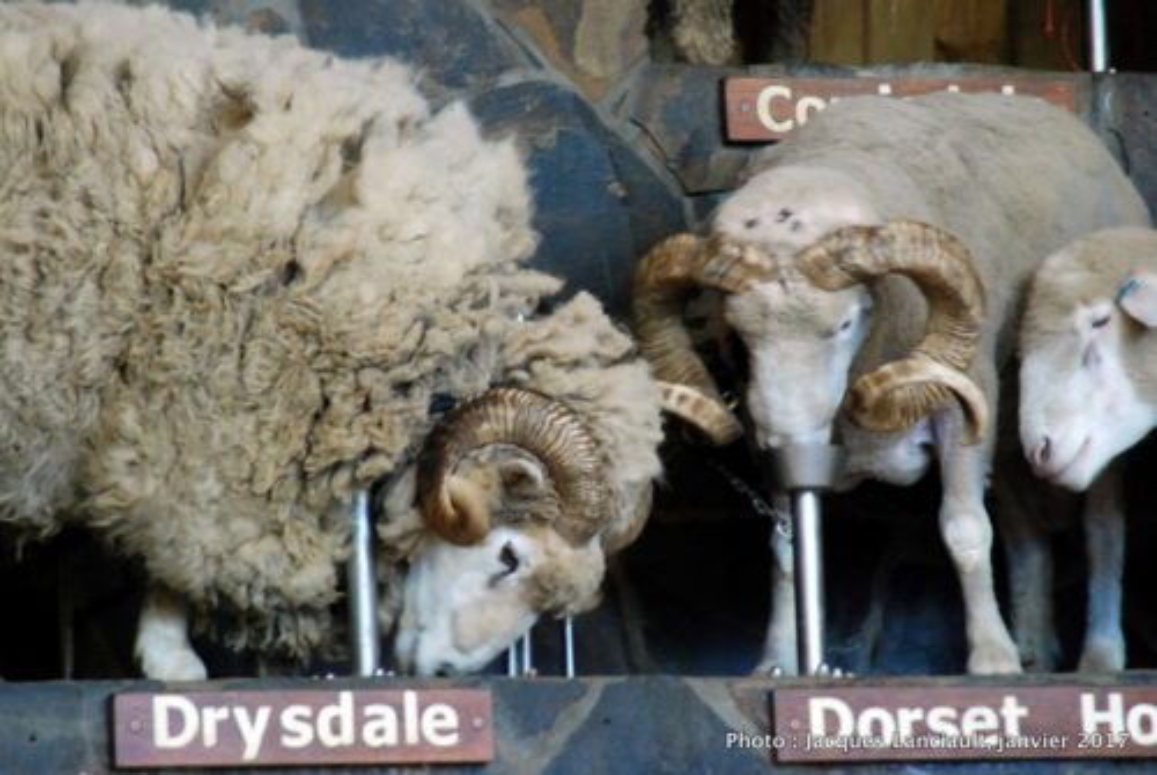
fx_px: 9656
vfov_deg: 4.6
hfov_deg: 6.9
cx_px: 578
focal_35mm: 300
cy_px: 388
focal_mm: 200
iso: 1600
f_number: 5.6
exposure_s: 1/25
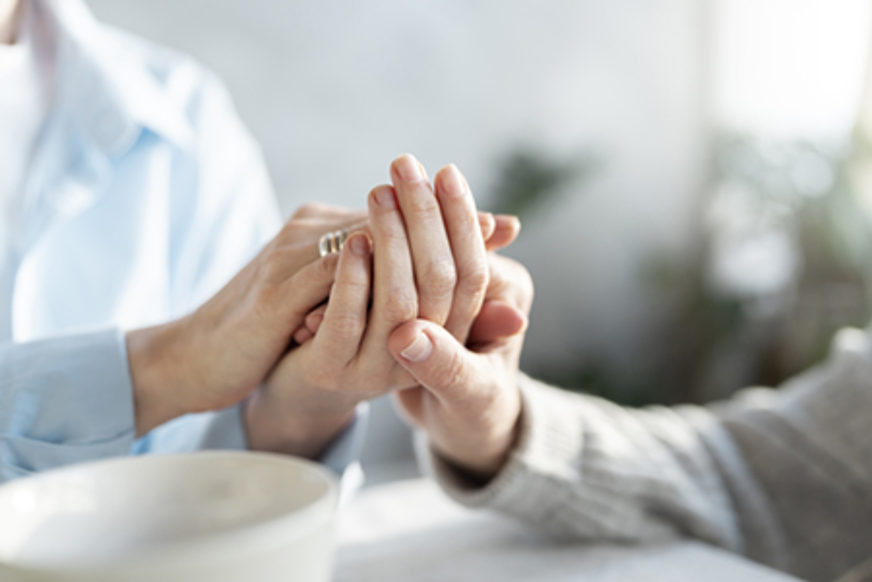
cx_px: 436
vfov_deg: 37.9
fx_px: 848
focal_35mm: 35
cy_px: 291
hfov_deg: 54.4
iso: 320
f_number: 1.8
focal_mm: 35
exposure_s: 1/250
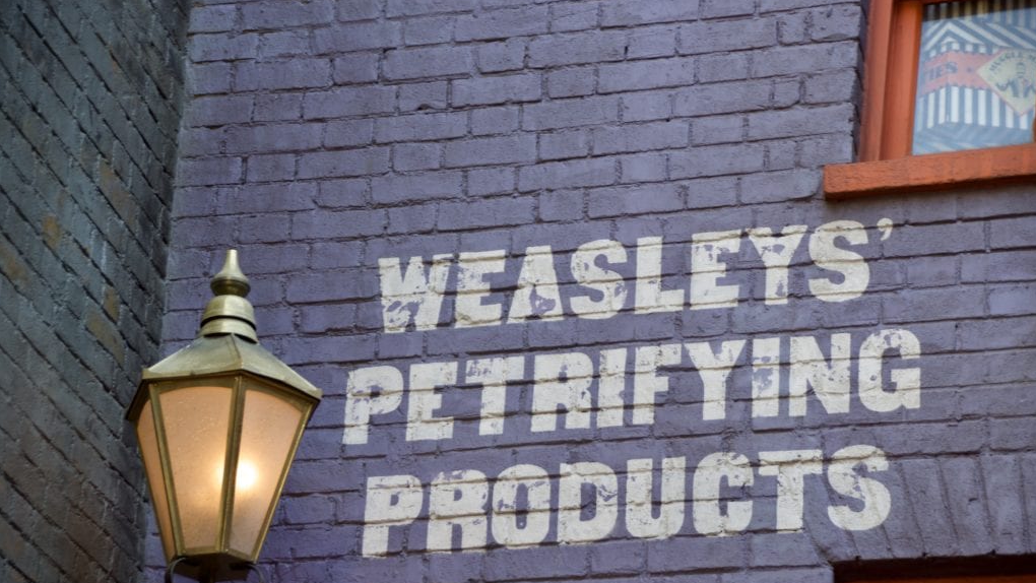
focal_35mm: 142
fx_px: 3901
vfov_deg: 8.5
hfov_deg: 15.1
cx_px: 519
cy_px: 344
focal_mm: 90
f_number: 5.6
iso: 250
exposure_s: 1/80
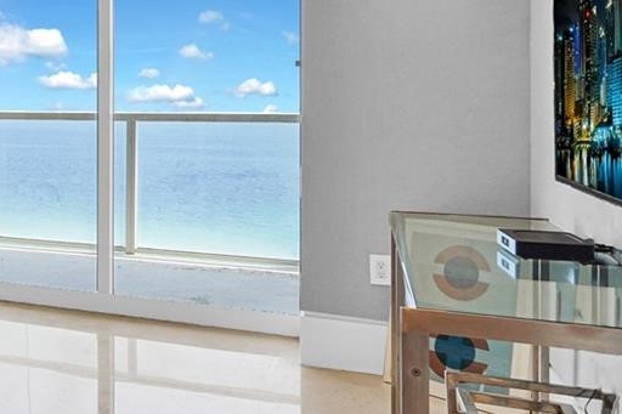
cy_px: 103
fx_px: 864
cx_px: -222
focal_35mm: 50
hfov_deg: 29.9
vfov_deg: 26.6
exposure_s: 1/30
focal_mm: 16
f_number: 9
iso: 125
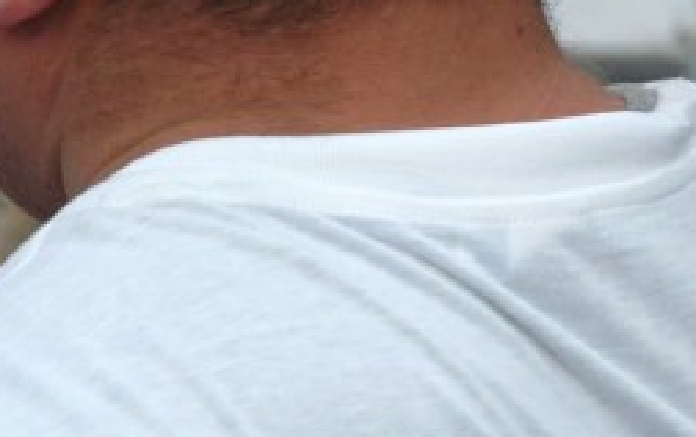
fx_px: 5696
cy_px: 35
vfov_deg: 4.4
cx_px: 447
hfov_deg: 7.0
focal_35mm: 300
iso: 500
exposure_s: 1/1250
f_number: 4.5
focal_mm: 62
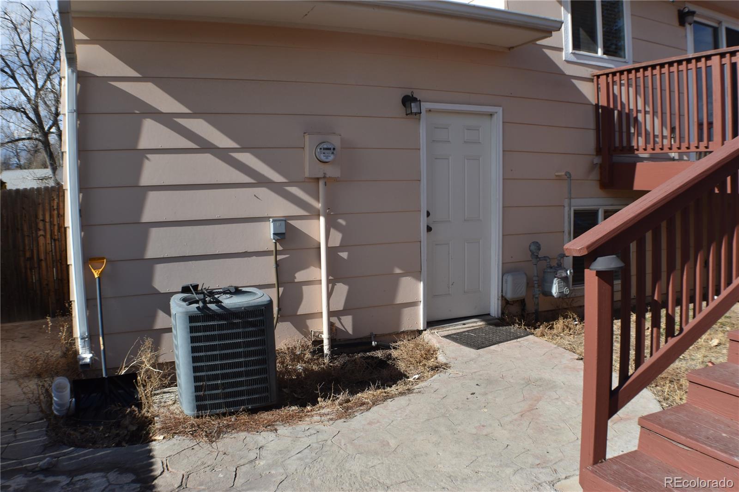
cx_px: 370
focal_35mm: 36
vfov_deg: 36.9
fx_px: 739
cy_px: 246
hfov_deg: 53.1
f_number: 10
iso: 200
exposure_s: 1/400
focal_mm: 24
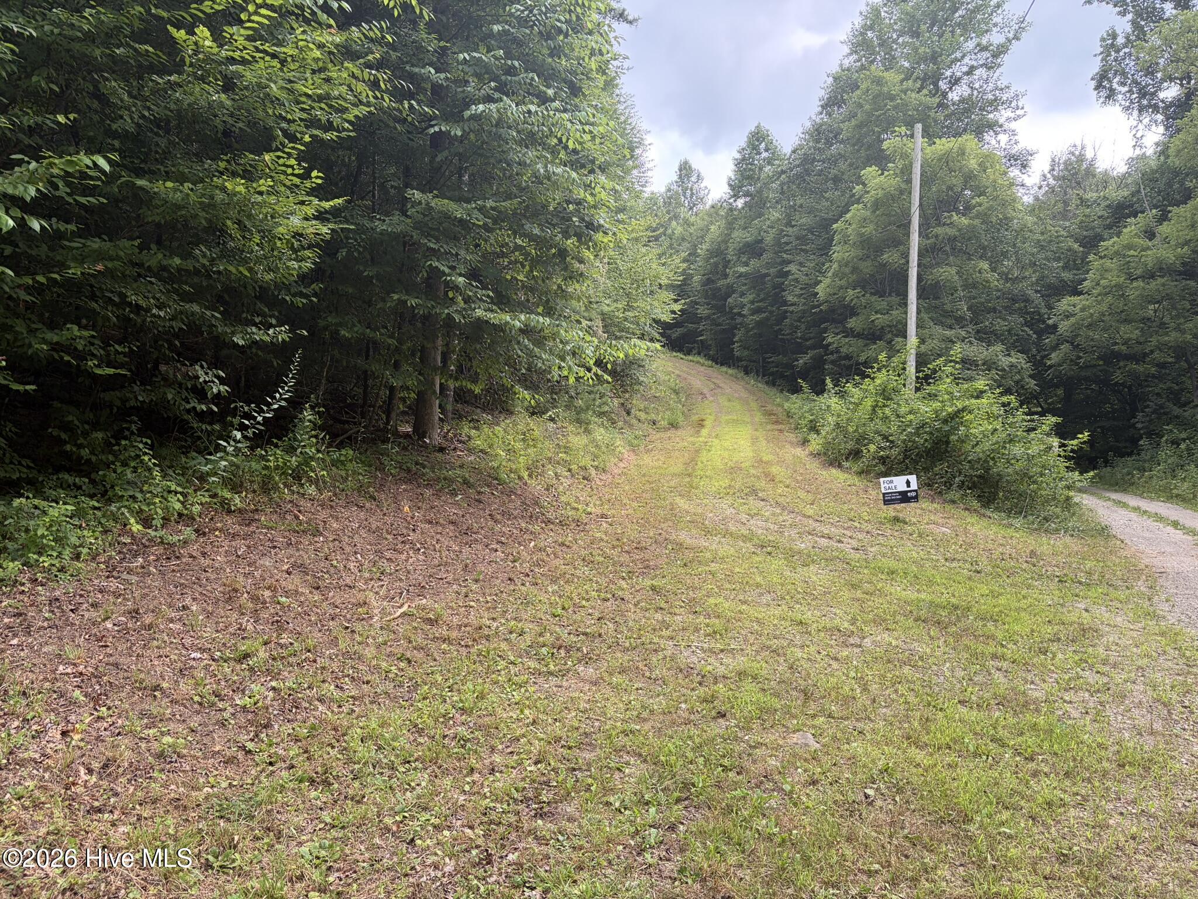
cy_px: 450
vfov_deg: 53.1
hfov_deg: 67.3
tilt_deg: +1.7
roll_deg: +1.0
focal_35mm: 26
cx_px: 599
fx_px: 900
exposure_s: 1/282
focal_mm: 5.96
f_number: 1.6
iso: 50
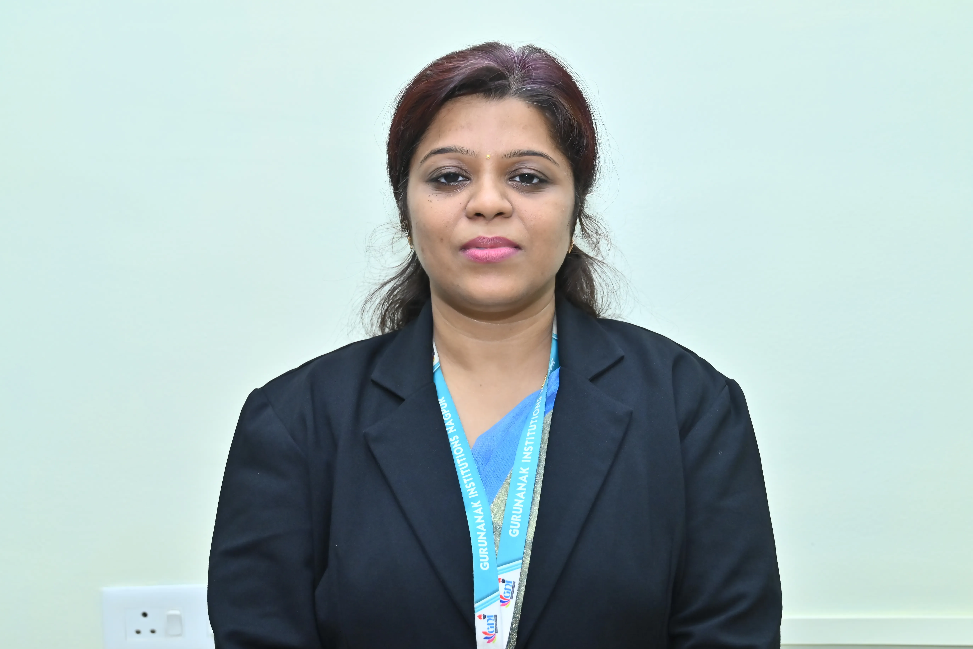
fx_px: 1217
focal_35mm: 45
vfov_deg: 29.9
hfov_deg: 43.6
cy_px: 339
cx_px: 497
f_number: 4.5
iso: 500
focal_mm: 41
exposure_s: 1/100
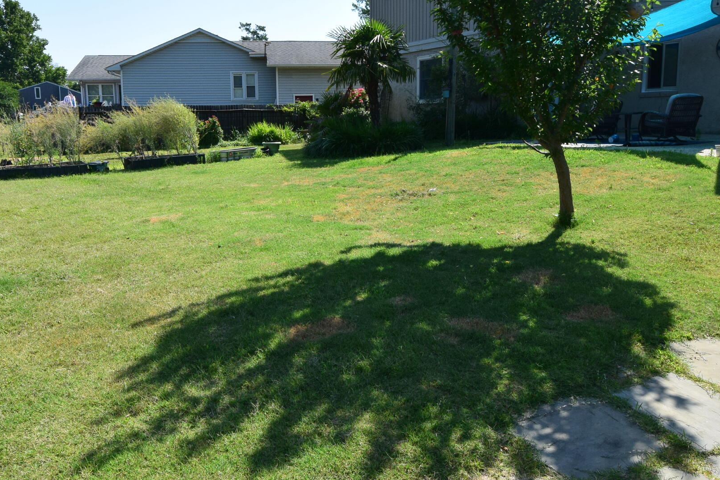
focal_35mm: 28
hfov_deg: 65.3
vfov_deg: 46.2
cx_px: 319
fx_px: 560
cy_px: 197
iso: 400
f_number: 11
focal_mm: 10
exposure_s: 1/400
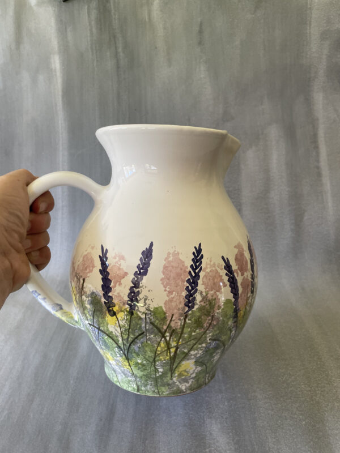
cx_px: 170
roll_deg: -1.0
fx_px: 340
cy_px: 226
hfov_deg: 53.1
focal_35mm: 26
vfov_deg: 67.3
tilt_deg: -25.9
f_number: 1.6
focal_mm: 4.2
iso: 125
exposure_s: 1/114
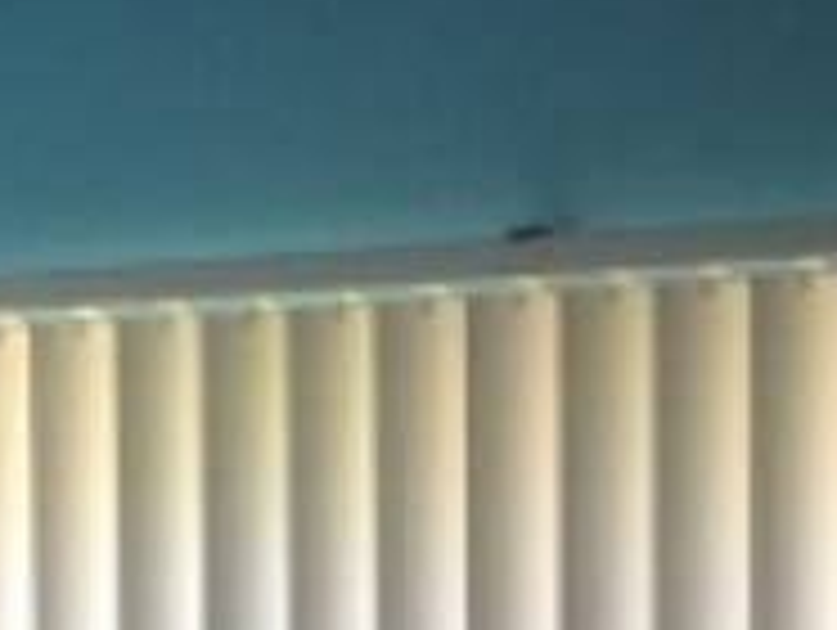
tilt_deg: -6.0
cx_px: 410
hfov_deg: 8.8
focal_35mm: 224
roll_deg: -0.3
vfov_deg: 6.4
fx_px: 5423
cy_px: 1458
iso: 40
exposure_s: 1/60
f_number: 2.2
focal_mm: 4.15
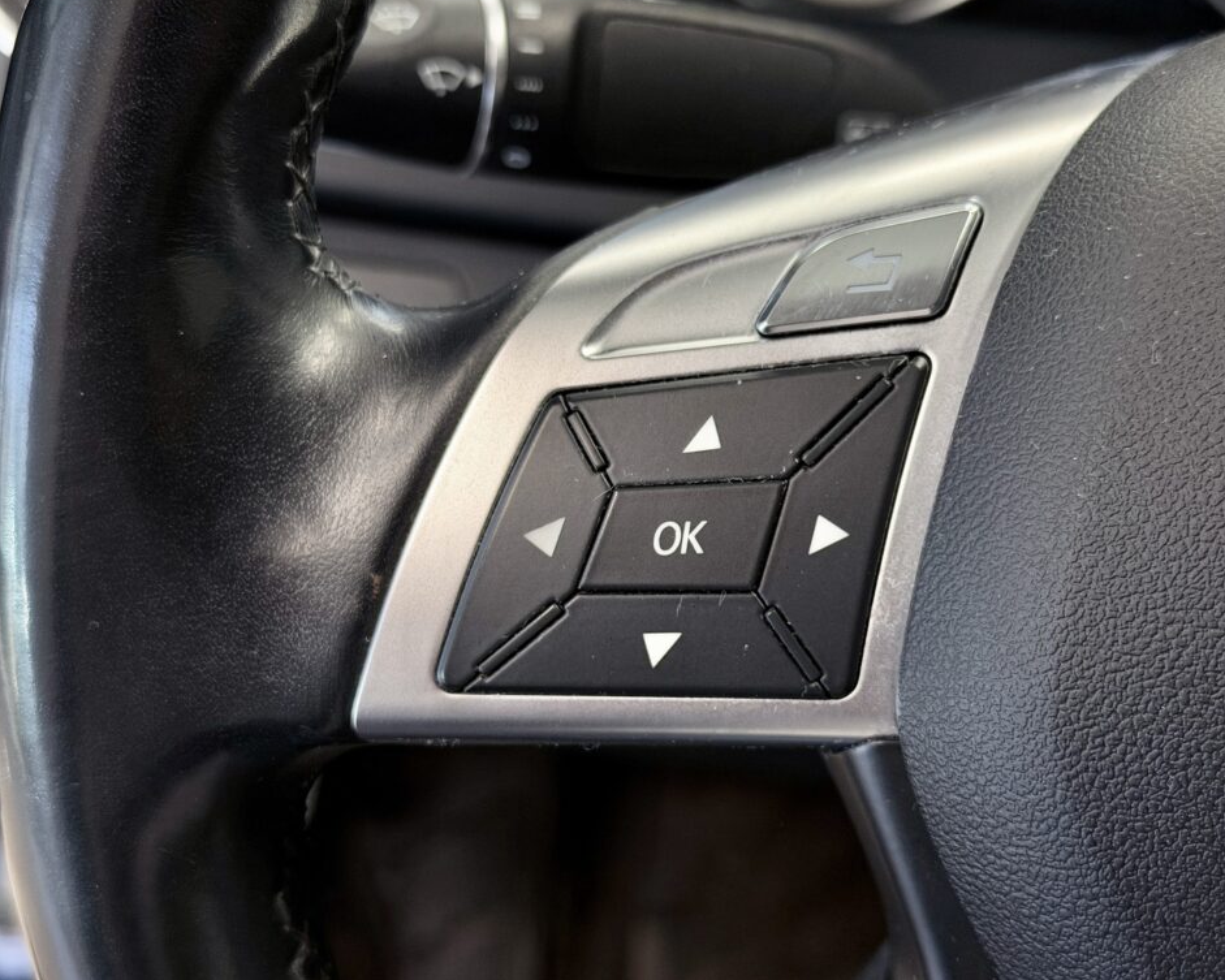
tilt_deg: -35.0
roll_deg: -2.7
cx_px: 664
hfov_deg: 36.6
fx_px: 1849
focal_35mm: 51
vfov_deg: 29.7
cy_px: 485
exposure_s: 1/100
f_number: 1.78
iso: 100
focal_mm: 6.76
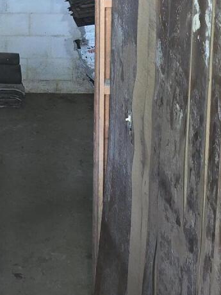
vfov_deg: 18.0
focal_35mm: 100
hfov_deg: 14.1
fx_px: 851
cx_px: -78
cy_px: -112
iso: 125
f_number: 1.7
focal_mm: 6.3
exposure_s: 1/15
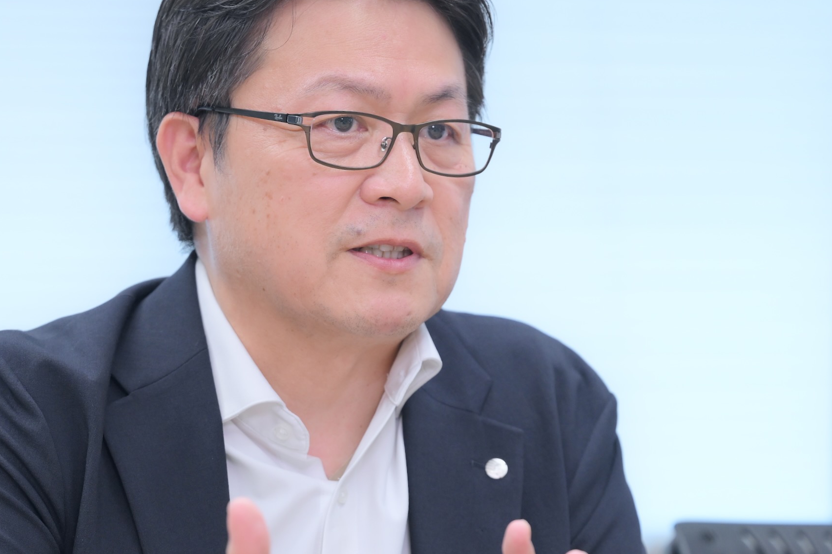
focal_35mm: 169
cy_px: 317
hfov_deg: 12.2
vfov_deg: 8.1
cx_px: 368
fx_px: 3905
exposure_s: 1/200
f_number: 2.8
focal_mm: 96
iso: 640
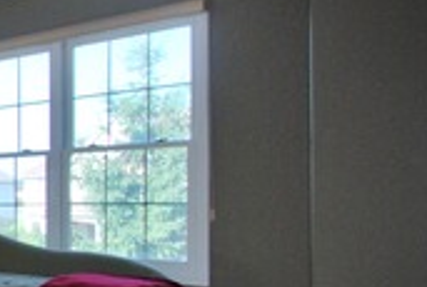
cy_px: 205
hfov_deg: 22.4
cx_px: -327
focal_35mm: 56
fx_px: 666
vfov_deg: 24.1
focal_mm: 10
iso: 200
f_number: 4
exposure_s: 1/60
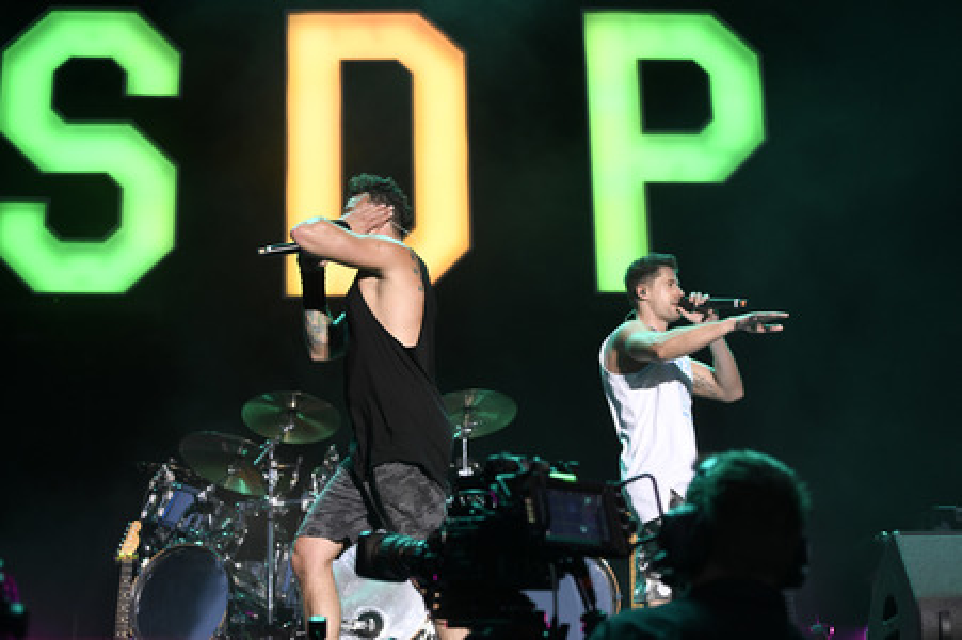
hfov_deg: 28.9
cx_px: 481
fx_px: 1869
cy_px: 320
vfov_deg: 19.4
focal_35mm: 70
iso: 1600
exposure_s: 1/500
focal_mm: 70
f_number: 4
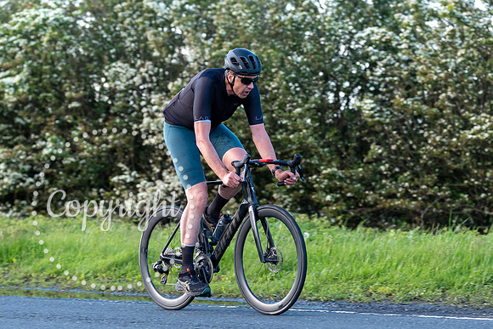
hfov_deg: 12.0
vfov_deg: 8.0
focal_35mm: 172
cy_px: 226
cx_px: 222
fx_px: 2354
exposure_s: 1/640
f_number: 3.2
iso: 800
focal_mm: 125
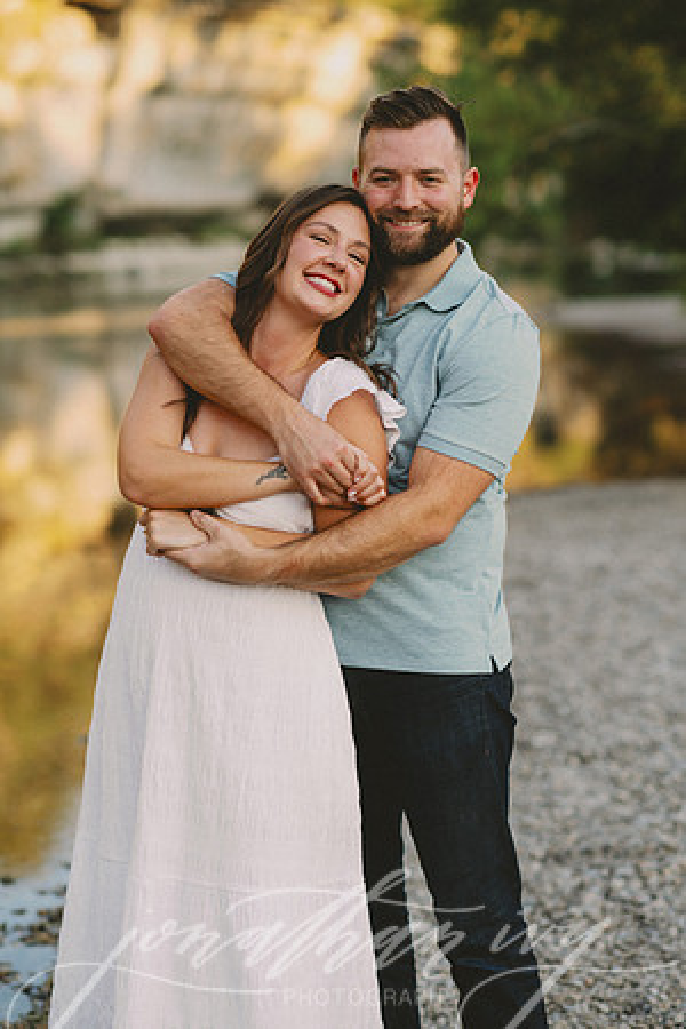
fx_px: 2429
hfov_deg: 16.1
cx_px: 343
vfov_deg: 23.9
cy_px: 514
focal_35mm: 85
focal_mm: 85
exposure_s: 1/800
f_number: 2.5
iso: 125
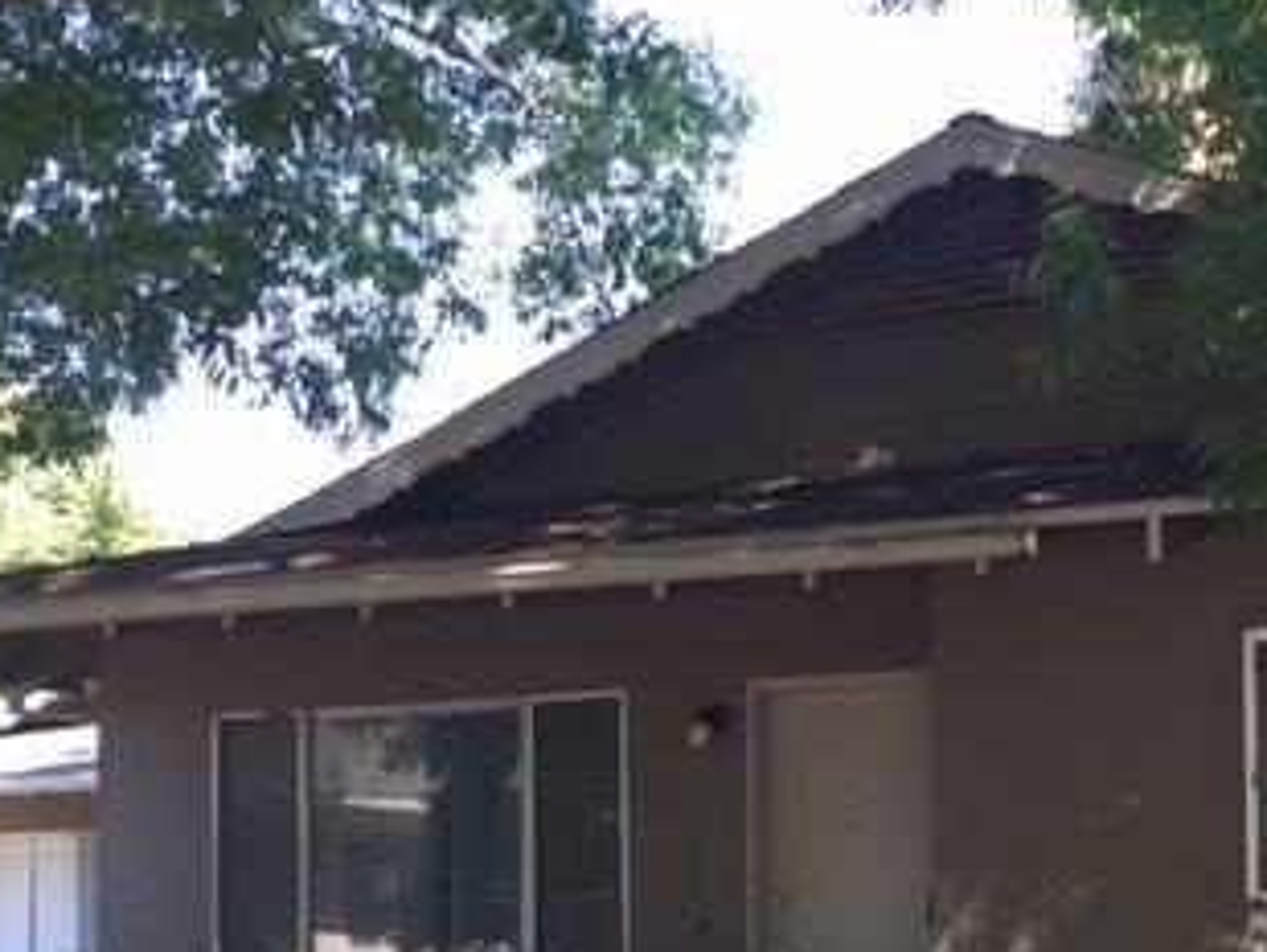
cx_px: 1140
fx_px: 2197
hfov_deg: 30.7
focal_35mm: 60
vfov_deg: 23.6
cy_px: 903
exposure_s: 1/120
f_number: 2.2
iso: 32
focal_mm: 4.15
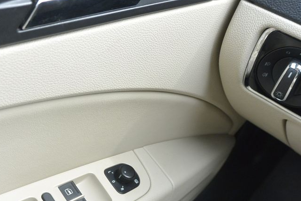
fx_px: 360
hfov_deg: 45.4
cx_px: 151
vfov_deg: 30.9
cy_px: 140
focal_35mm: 43
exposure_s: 1/160
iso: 200
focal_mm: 10
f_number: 3.5
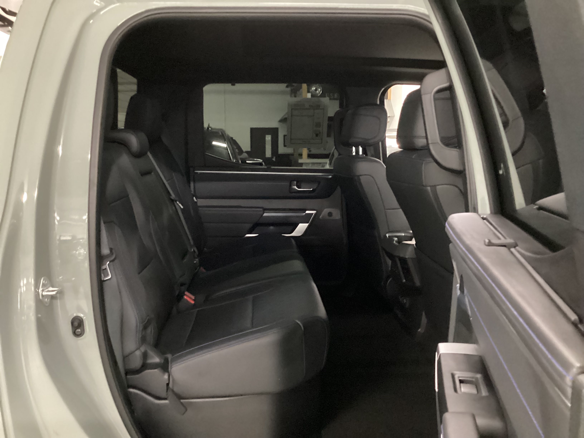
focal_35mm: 31
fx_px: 523
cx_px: 292
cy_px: 219
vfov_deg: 45.4
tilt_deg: -10.1
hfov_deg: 58.4
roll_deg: +0.5
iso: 800
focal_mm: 3.3
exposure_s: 1/17
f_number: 2.4
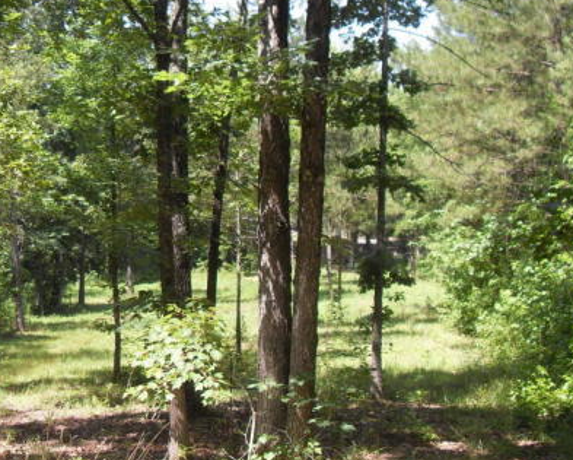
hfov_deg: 34.7
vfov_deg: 28.1
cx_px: 265
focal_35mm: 54
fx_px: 916
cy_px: 200
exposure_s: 1/350
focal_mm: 6.3
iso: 80
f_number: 2.8
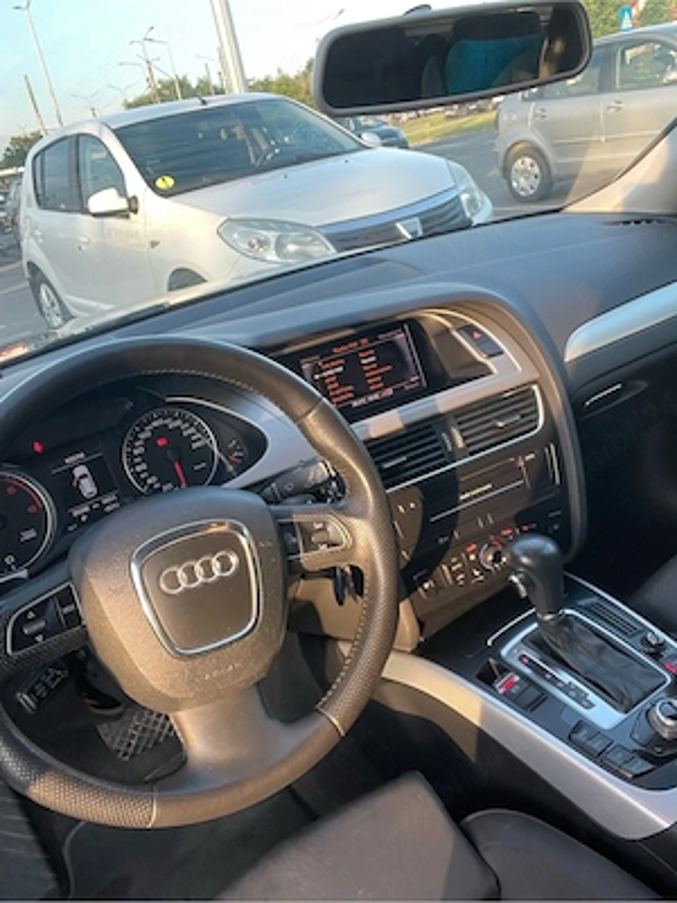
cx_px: 338
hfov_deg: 46.8
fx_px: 782
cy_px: 452
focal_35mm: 30
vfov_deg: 60.0
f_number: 2.2
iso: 100
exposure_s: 1/98
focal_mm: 2.71
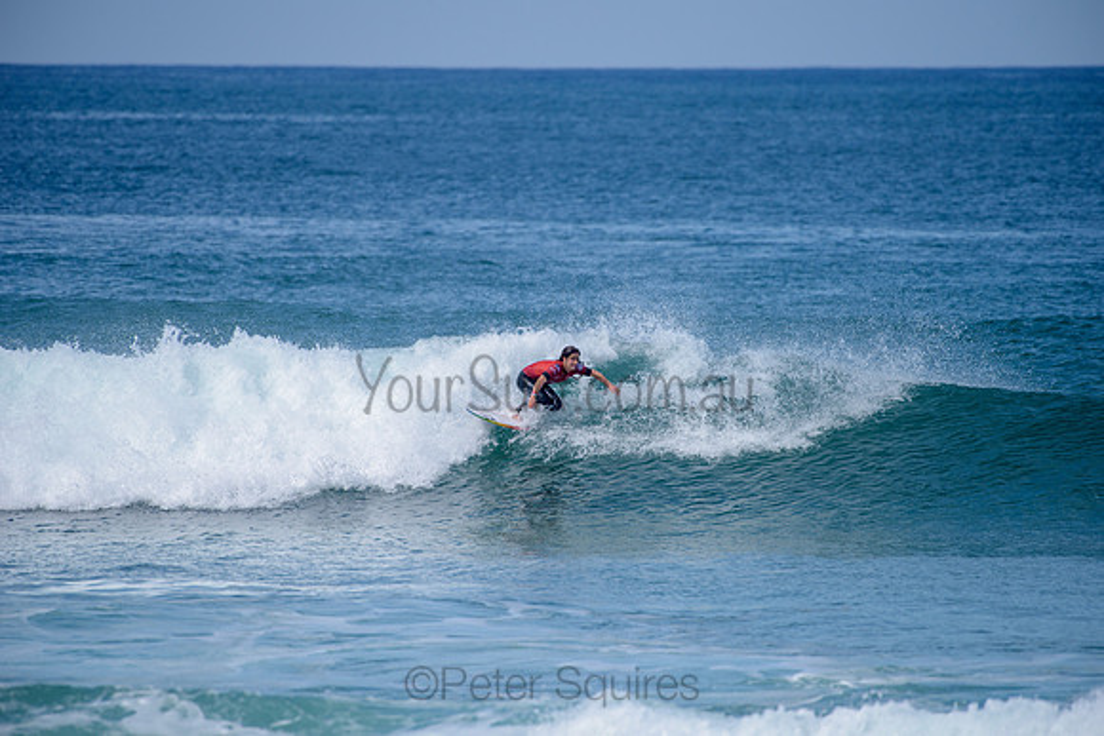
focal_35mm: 500
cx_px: 552
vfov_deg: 2.8
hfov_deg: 4.1
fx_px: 15336
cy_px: 368
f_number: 6.3
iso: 250
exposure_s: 1/2500
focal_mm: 500
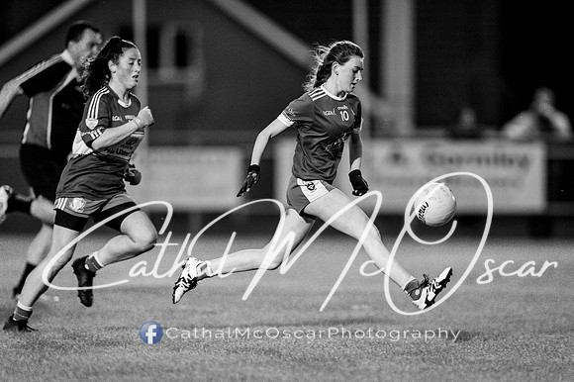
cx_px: 332
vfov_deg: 2.9
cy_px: 215
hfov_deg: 4.4
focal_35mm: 468
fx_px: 7461
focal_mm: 400
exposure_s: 1/500
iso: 5000
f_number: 2.8
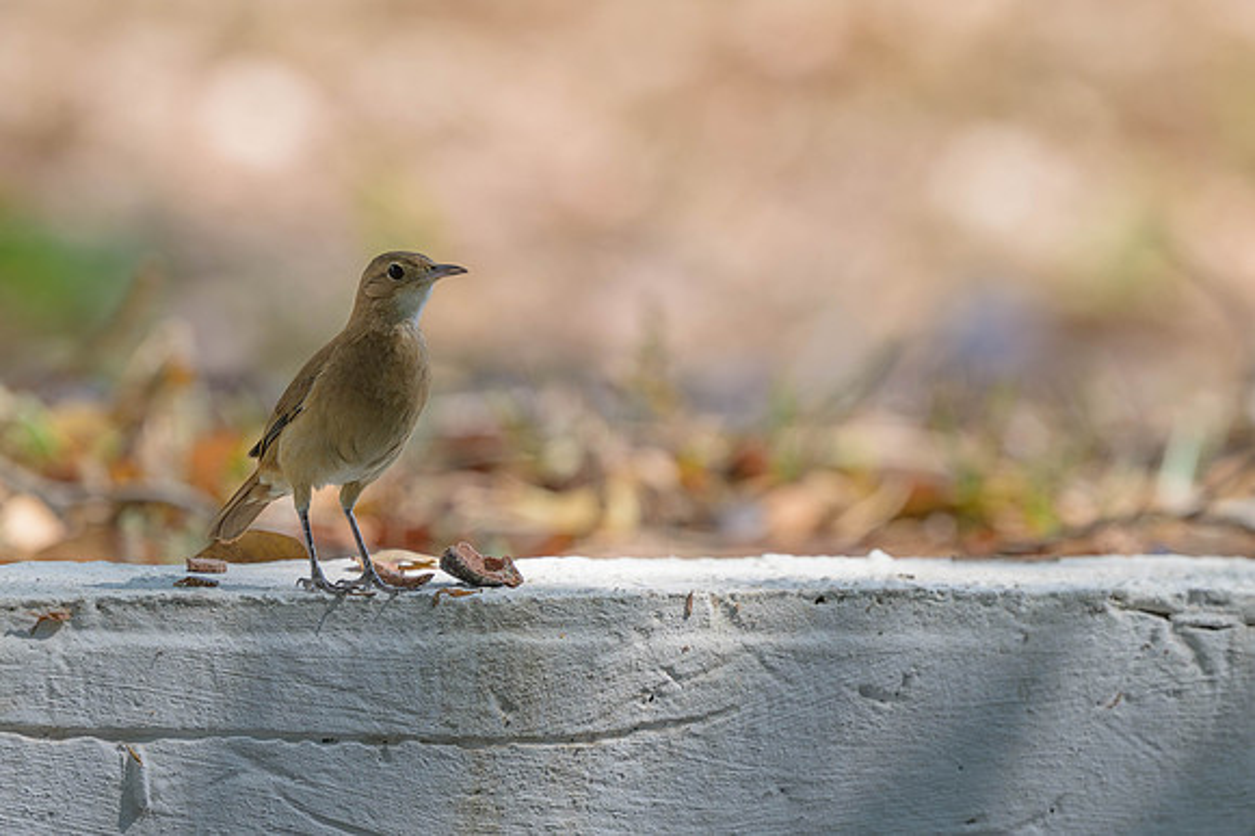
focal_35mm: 786
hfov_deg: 2.6
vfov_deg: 1.7
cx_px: 465
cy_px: 459
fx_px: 27399
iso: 320
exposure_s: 1/2000
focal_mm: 400
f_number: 4
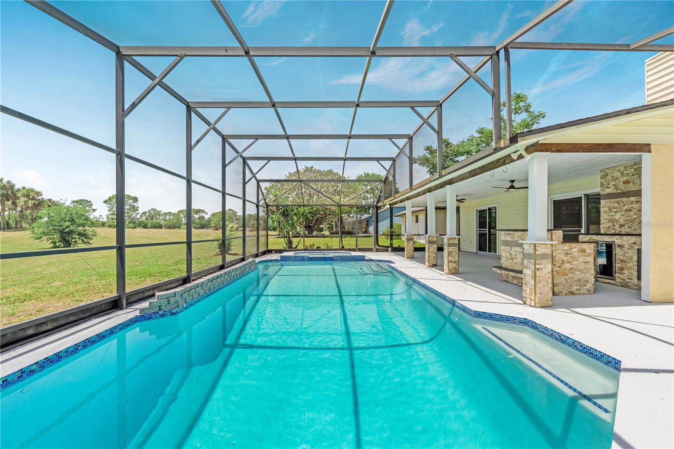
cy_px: 224
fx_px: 309
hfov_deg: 95.0
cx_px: 337
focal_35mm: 16
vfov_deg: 72.0
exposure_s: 1/4000
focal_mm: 11
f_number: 9
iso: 250
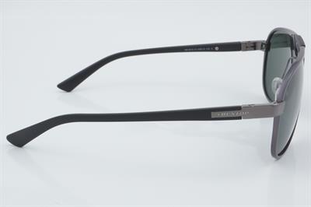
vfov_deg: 18.2
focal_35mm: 75
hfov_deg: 27.0
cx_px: 156
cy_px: 104
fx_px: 647
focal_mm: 50
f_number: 32
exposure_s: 1/4
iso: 100
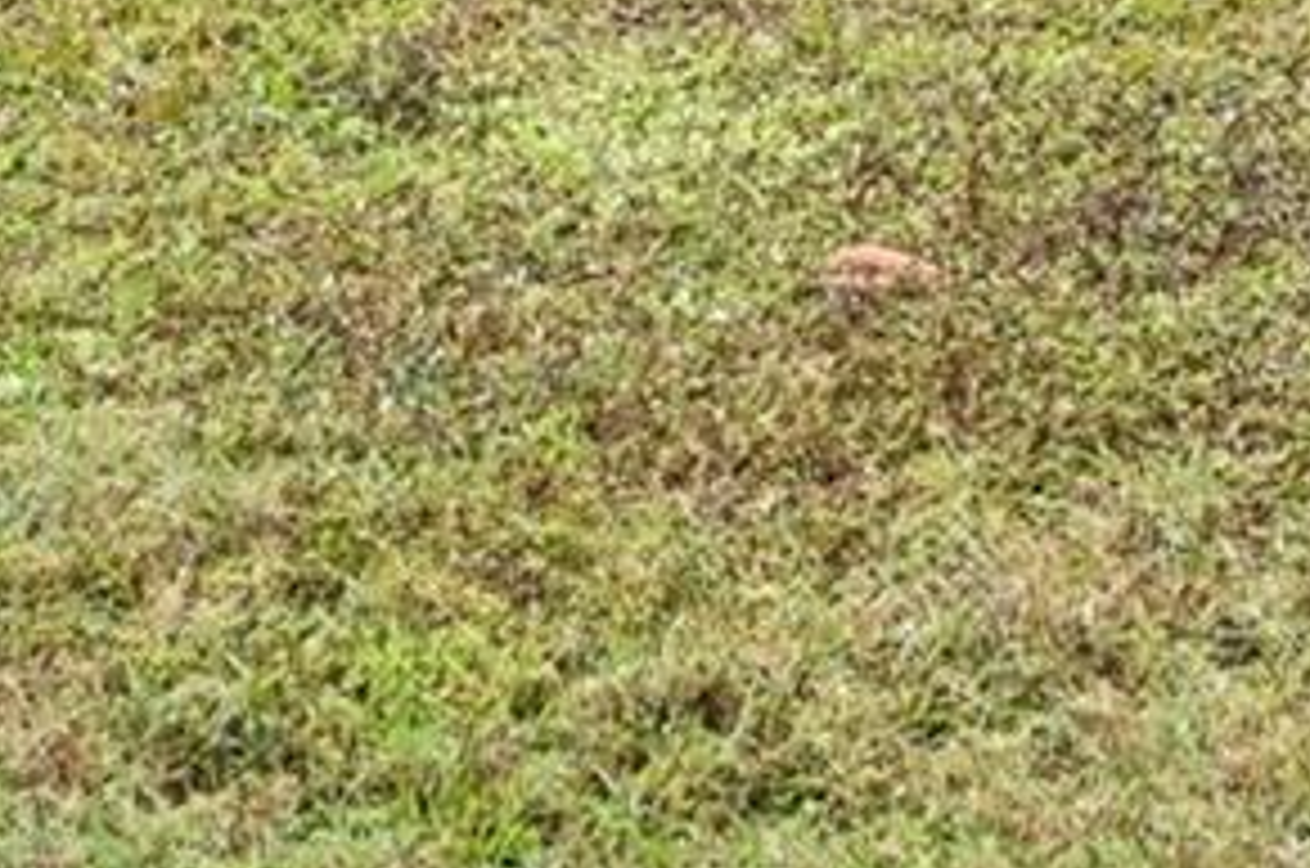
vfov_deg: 7.9
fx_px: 5994
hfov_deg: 12.4
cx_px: 1116
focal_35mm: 165
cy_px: -942
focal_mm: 30
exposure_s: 1/500
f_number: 8
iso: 400
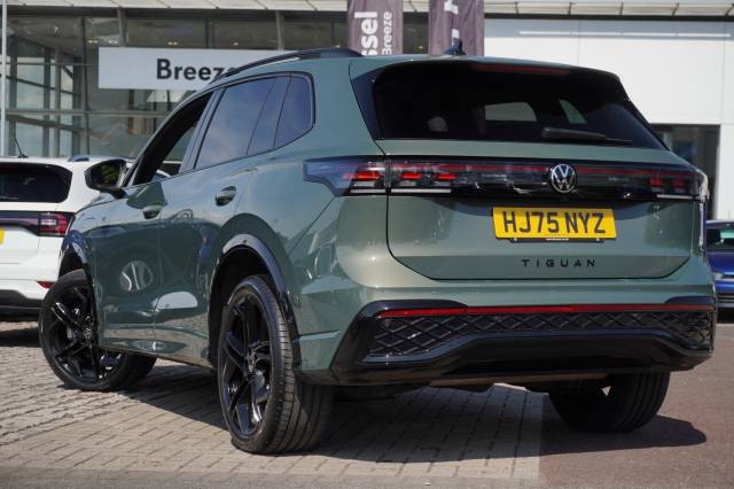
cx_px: 367
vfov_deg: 19.7
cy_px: 244
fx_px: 1406
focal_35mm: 69
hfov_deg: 29.3
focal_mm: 46
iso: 200
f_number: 5.6
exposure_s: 1/800
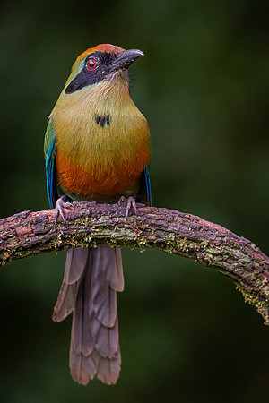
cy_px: 233
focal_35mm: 788
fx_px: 8830
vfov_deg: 2.6
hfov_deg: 1.7
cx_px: 217
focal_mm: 400
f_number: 4.5
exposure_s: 1/1000
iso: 6400
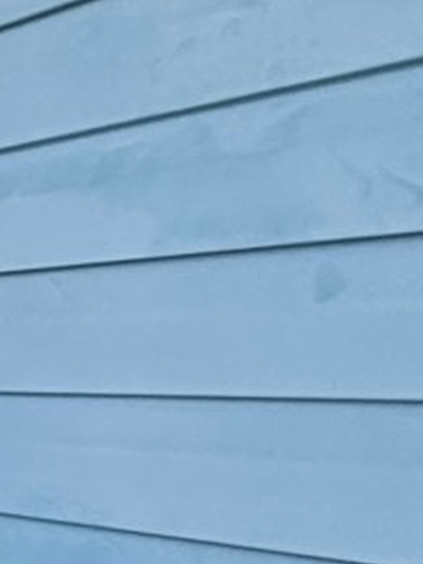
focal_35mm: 86
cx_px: -1007
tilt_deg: -7.7
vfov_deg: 22.1
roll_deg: +3.0
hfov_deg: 9.9
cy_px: 538
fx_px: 1401
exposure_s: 1/679
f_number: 2.2
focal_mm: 2.22
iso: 40
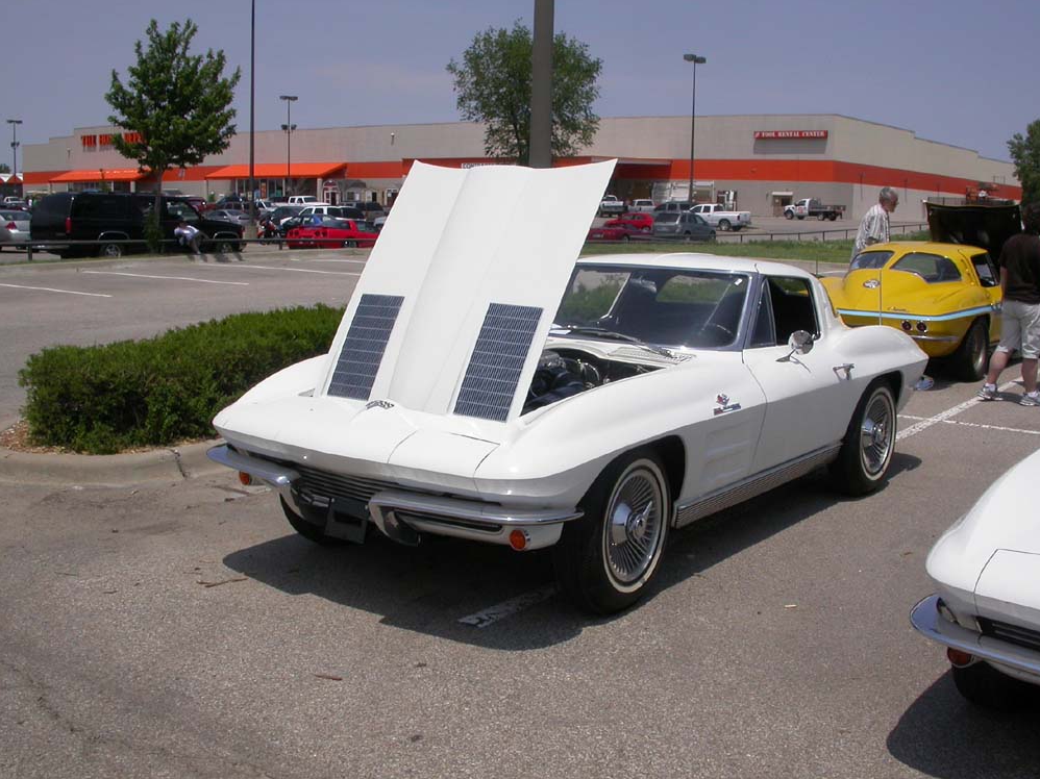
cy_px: 397
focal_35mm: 39
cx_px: 533
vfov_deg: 36.8
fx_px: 1171
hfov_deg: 47.9
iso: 100
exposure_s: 1/769
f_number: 7.5
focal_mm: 7.85
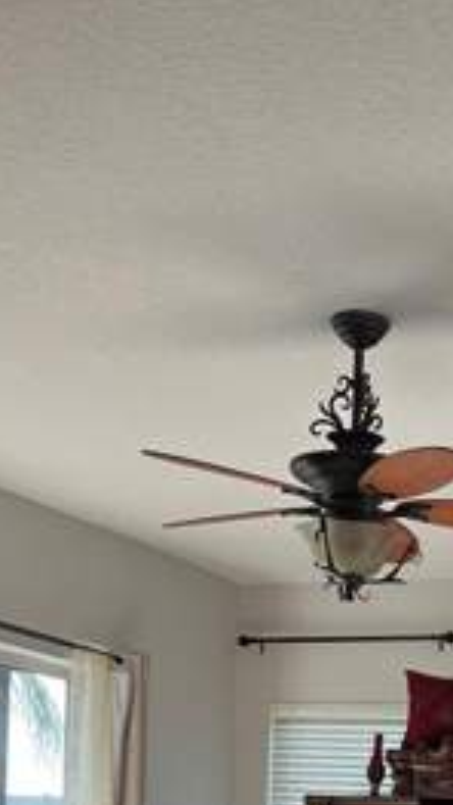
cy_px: 949
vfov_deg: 27.2
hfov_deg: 17.1
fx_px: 1473
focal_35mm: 69
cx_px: 456
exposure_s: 1/120
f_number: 1.5
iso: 50
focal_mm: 5.7
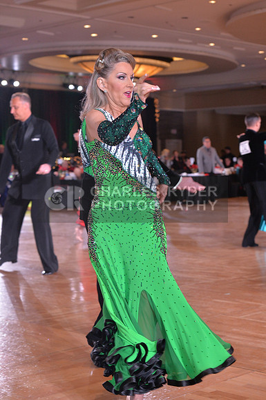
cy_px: 200
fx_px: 778
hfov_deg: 19.4
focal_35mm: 70
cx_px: 133
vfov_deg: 28.9
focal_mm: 70
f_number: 5.6
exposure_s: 1/200
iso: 2000
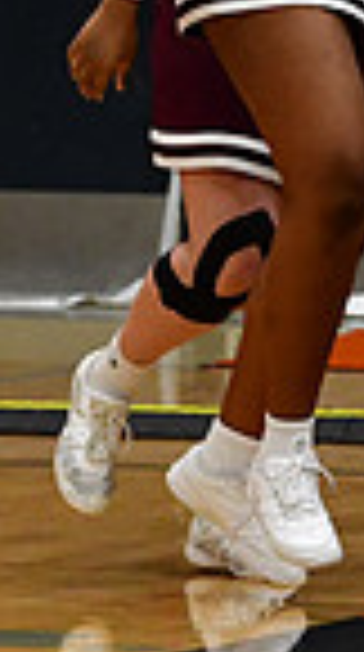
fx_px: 15714
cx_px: 1155
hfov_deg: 1.3
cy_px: -47
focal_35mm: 911
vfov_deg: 2.4
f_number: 4
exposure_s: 1/500
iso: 4000
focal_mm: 145
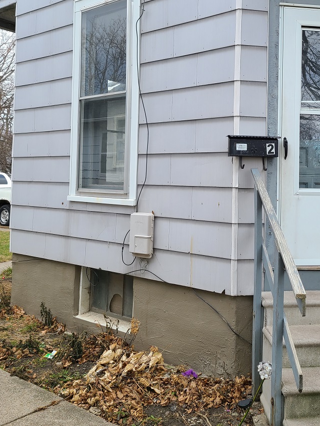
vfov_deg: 49.9
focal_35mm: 37
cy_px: 175
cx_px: 223
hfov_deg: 38.1
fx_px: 456
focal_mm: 5.4
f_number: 1.8
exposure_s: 1/196
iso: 40
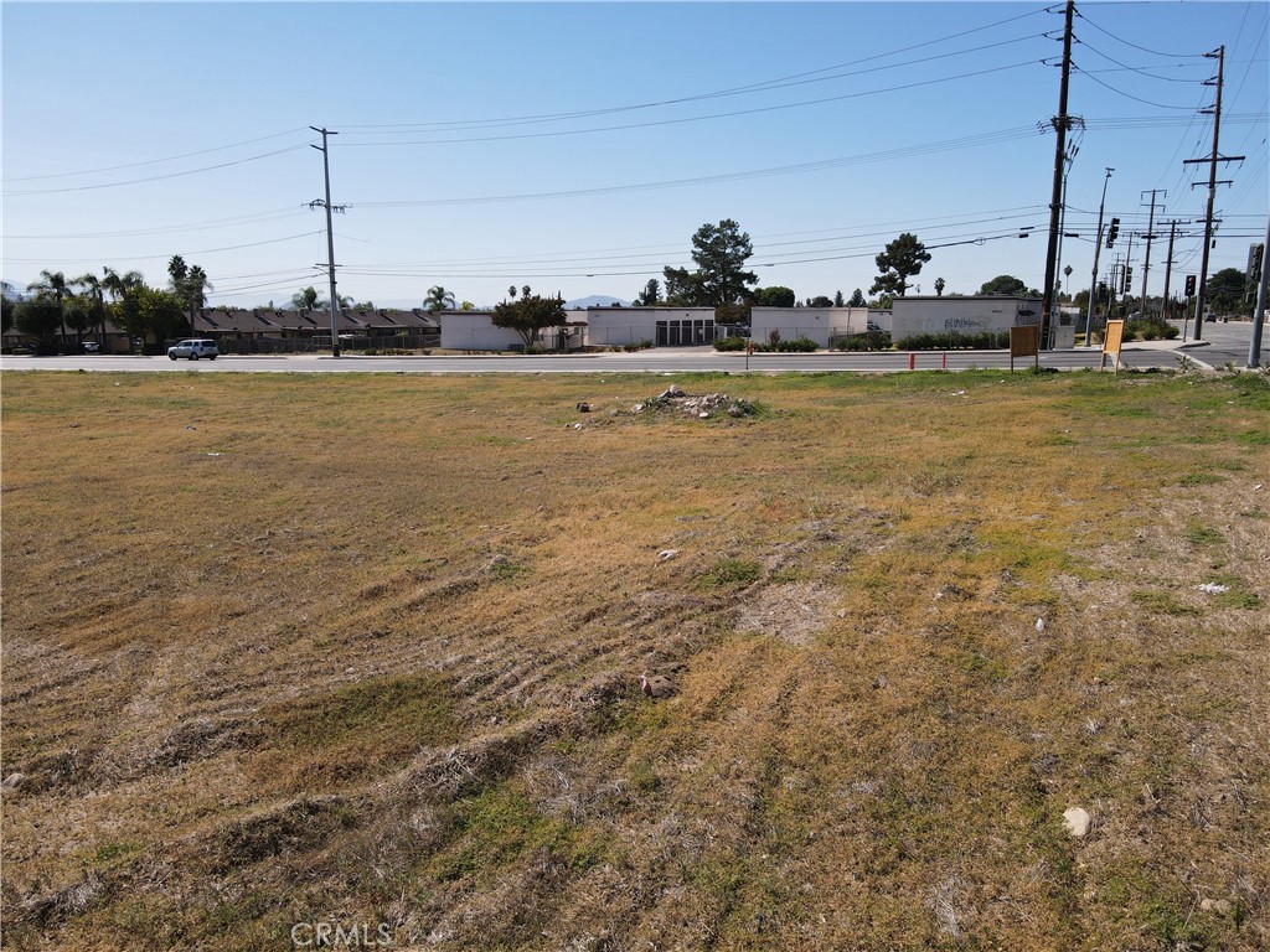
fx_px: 881
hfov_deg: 71.6
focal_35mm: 24
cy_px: 476
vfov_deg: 56.8
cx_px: 635
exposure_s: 1/725
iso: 110
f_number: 2.8
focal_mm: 4.5
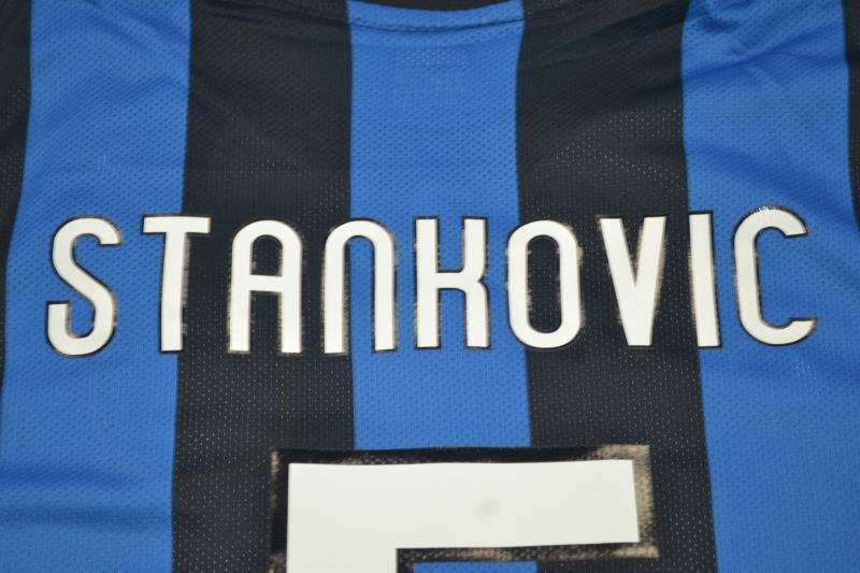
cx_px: 430
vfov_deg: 16.5
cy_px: 286
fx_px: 1970
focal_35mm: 82
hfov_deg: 24.6
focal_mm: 55
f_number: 5.6
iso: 200
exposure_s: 1/60
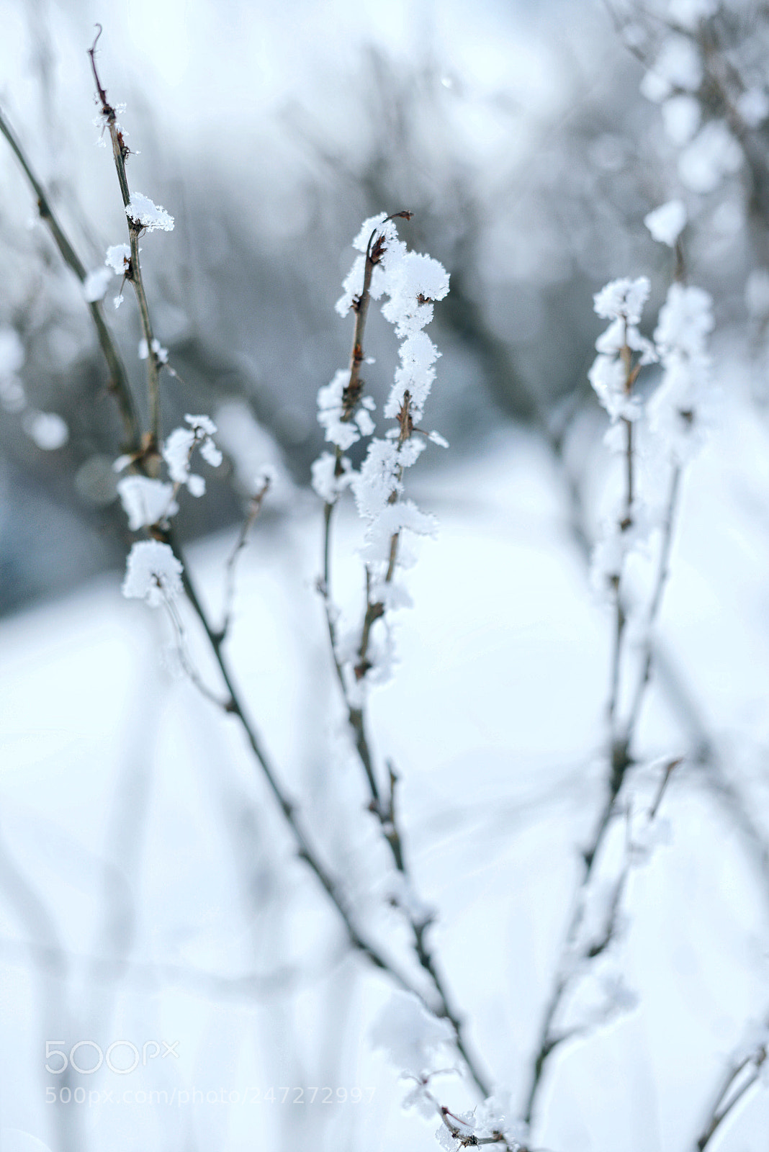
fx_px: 1601
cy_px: 576
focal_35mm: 50
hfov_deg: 27.0
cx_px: 384
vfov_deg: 39.6
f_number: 2.5
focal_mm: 50
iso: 400
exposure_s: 1/8000
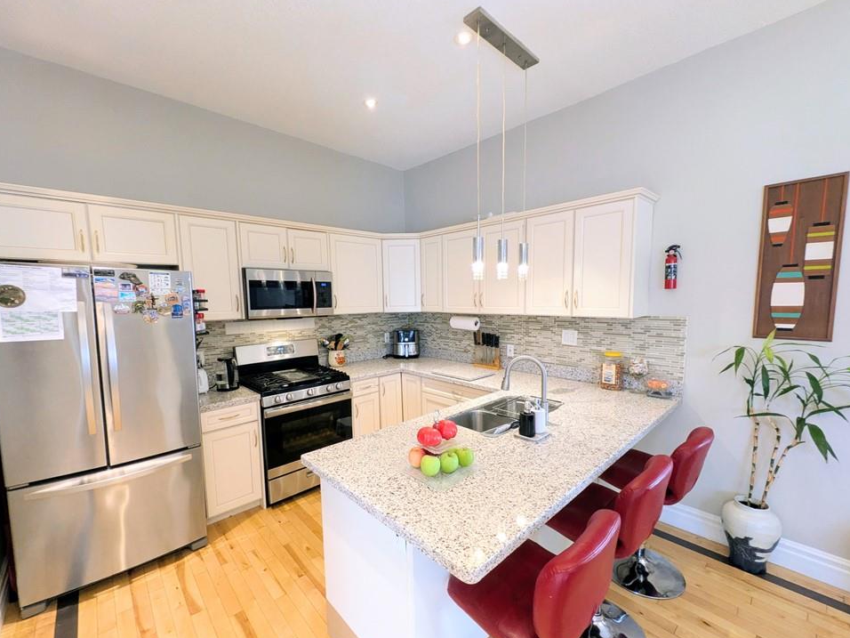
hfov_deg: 98.2
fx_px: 368
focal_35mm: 15
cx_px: 421
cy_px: 335
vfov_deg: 81.7
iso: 151
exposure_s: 1/30
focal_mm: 1.85
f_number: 2.2
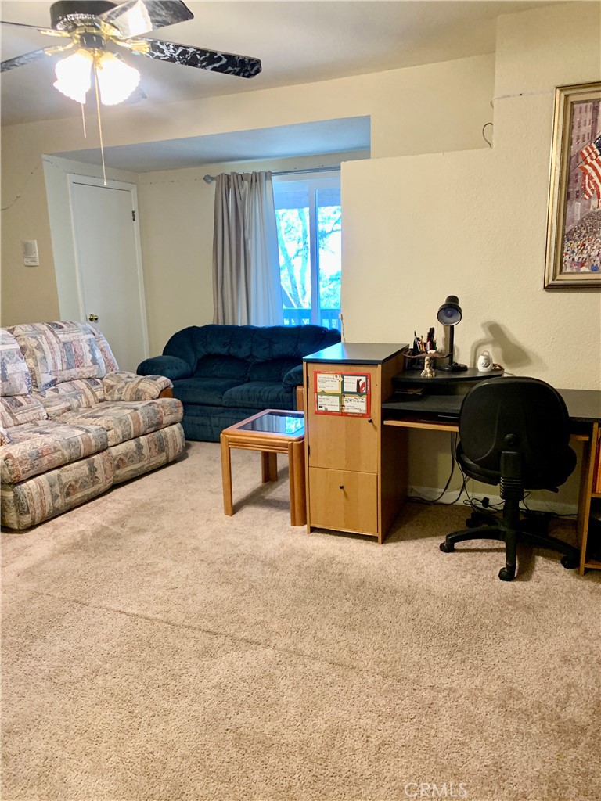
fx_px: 602
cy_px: 400
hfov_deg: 53.1
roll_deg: +1.4
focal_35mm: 26
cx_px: 300
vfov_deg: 67.3
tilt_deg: -12.9
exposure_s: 1/60
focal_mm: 4.25
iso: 320
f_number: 1.8
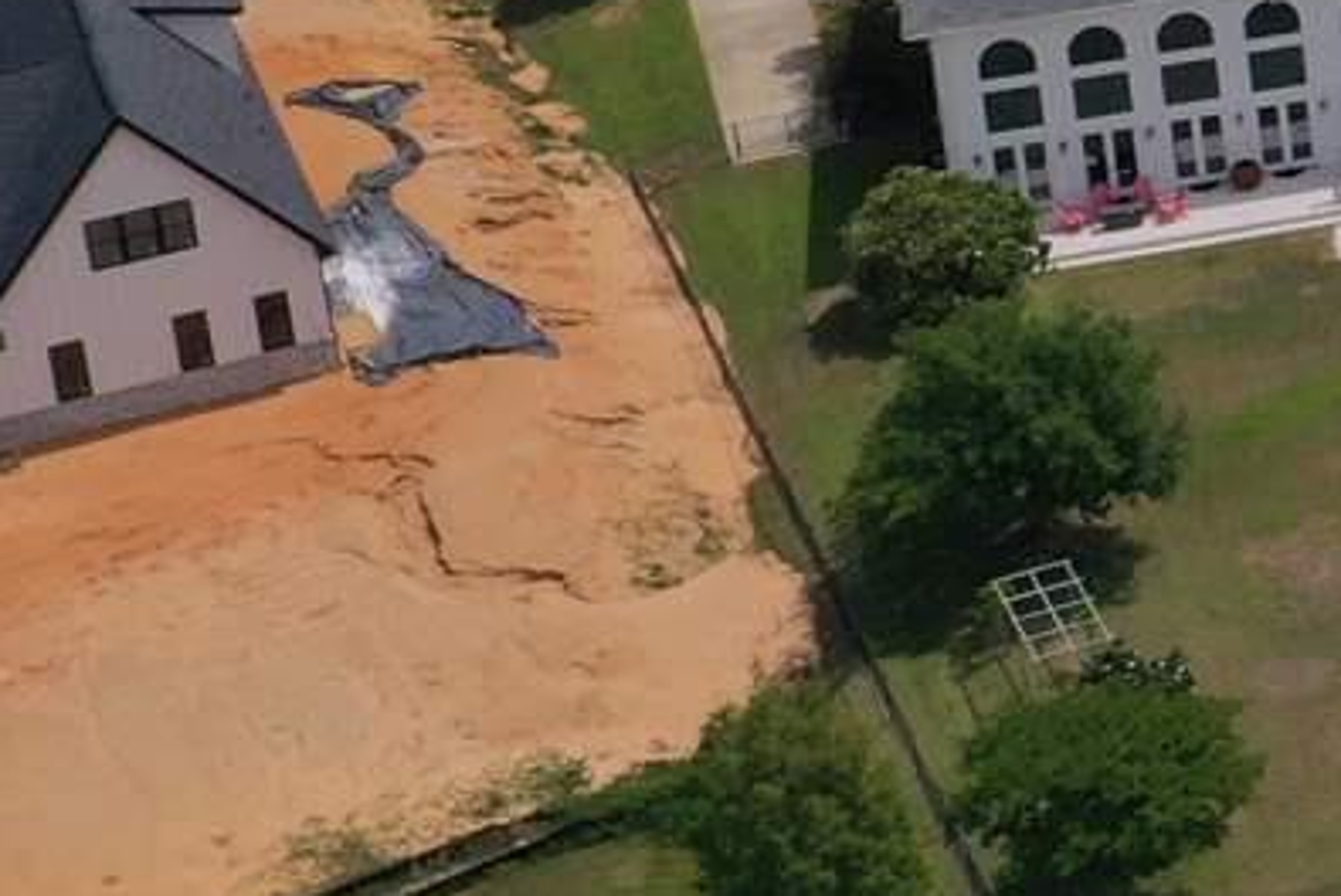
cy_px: -609
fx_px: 5405
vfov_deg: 9.1
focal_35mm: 145
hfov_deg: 11.7
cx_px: 3144
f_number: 7.1
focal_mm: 10.26
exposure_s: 1/800
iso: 100
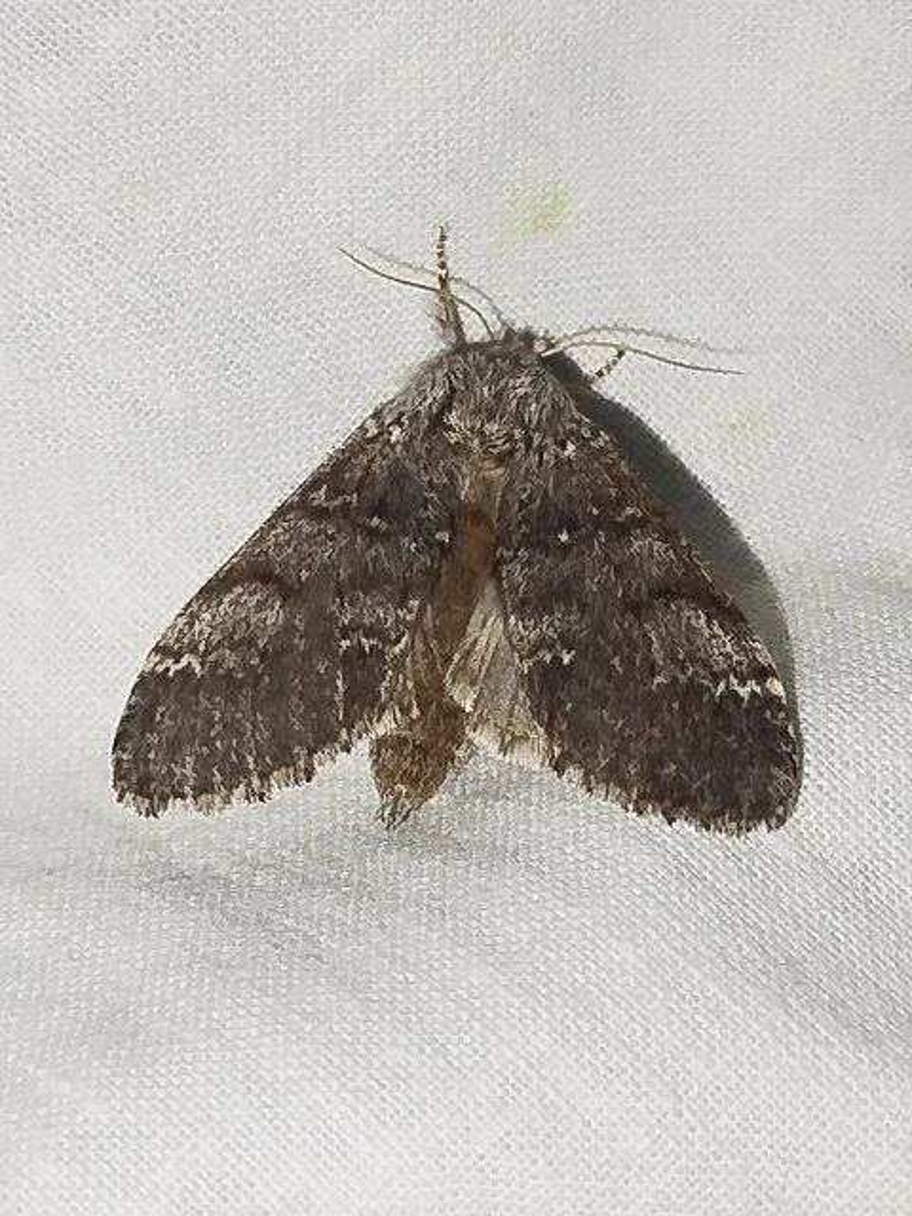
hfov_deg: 15.4
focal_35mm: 96
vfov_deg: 20.4
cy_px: 608
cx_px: 456
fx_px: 3372
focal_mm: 5.31
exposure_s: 1/50
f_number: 1.7
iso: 125
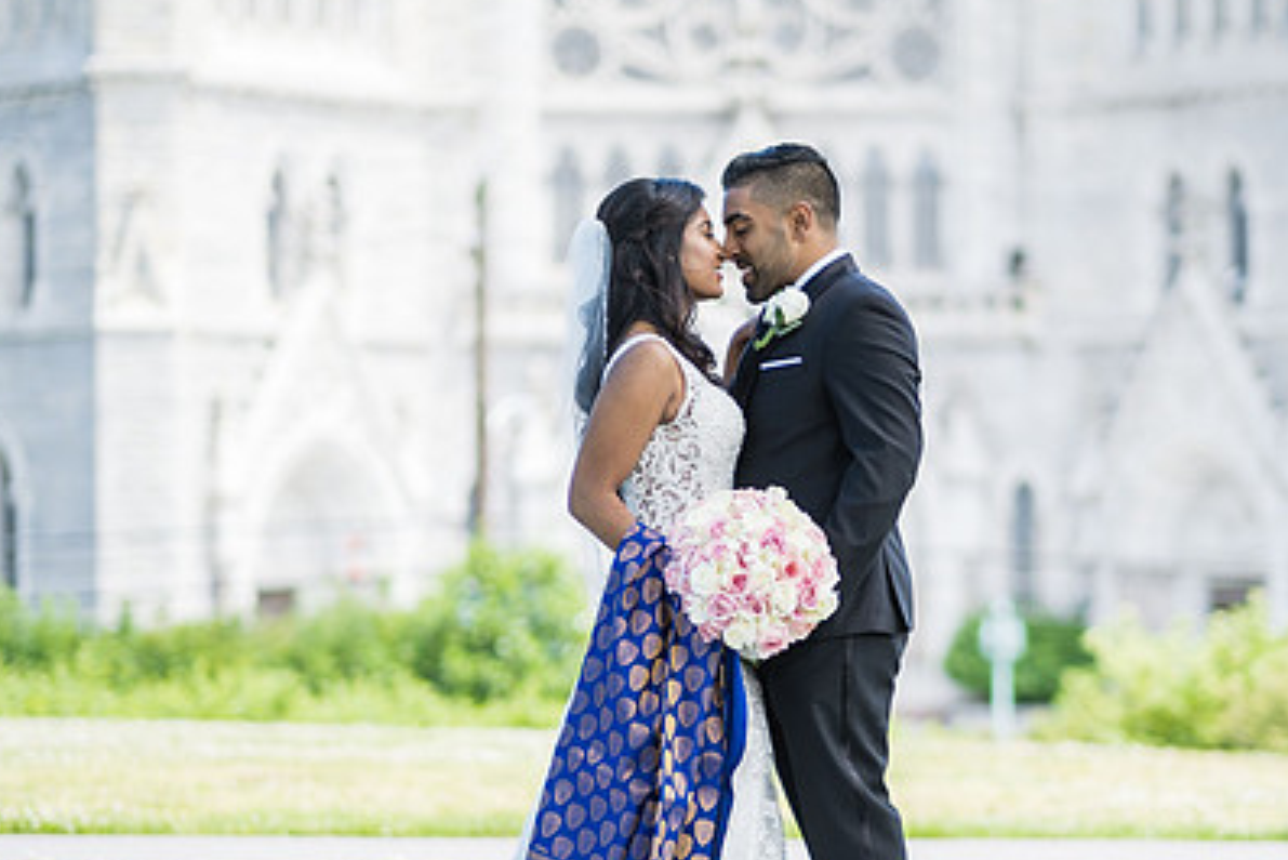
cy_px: 527
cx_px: 762
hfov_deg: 16.0
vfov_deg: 10.7
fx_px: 4581
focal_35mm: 128
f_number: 1.2
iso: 160
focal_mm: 56
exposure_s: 1/2000
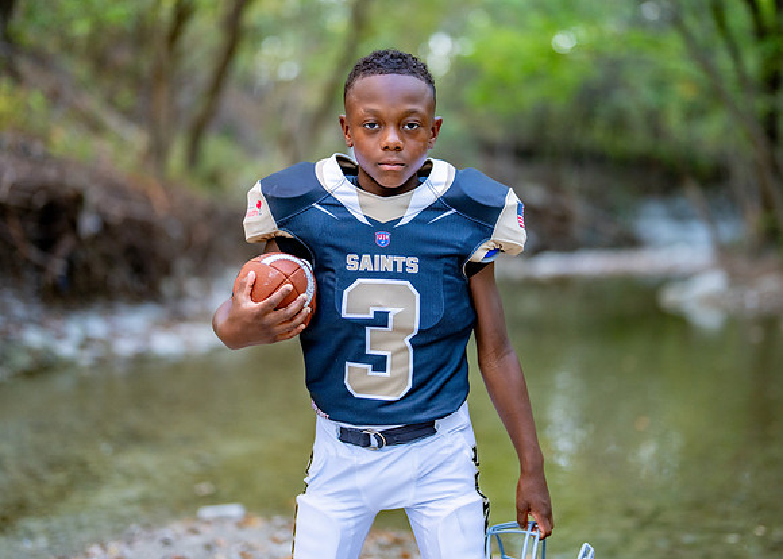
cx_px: 407
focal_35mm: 61
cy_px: 242
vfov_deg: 23.4
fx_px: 1350
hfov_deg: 32.3
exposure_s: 1/400
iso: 500
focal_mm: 50
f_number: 1.2
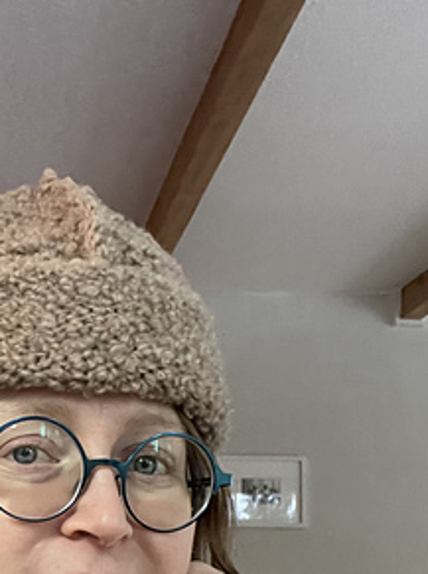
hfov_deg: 21.4
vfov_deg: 28.2
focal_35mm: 66
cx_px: -4
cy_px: 529
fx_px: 1092
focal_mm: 2.71
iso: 500
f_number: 2.2
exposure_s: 1/30
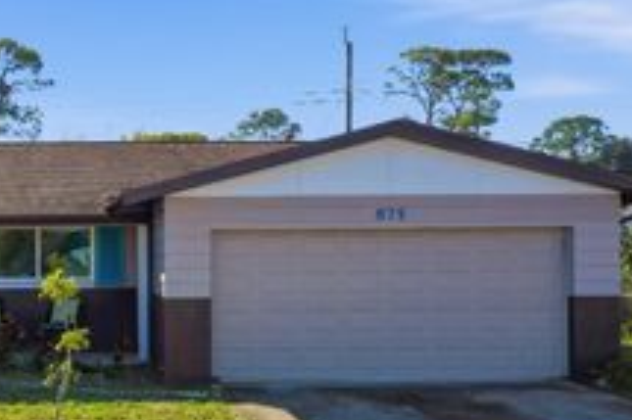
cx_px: 29
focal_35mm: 65
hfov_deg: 29.3
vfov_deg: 20.9
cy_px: 245
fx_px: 1140
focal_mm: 10.3
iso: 100
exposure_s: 1/400
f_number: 5
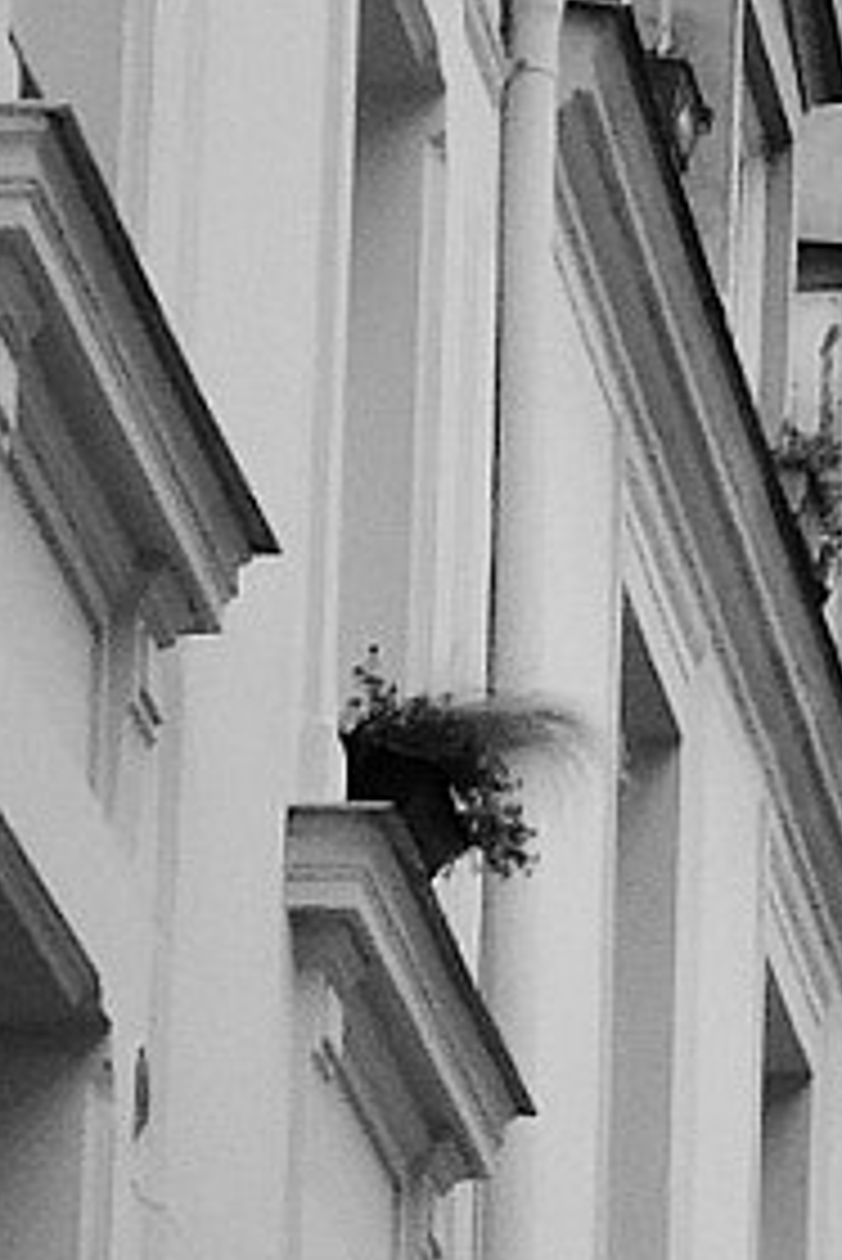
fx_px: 9355
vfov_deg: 7.7
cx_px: 1779
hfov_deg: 5.0
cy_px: 1274
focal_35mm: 267
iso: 125
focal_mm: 8
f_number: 7.4
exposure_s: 1/400
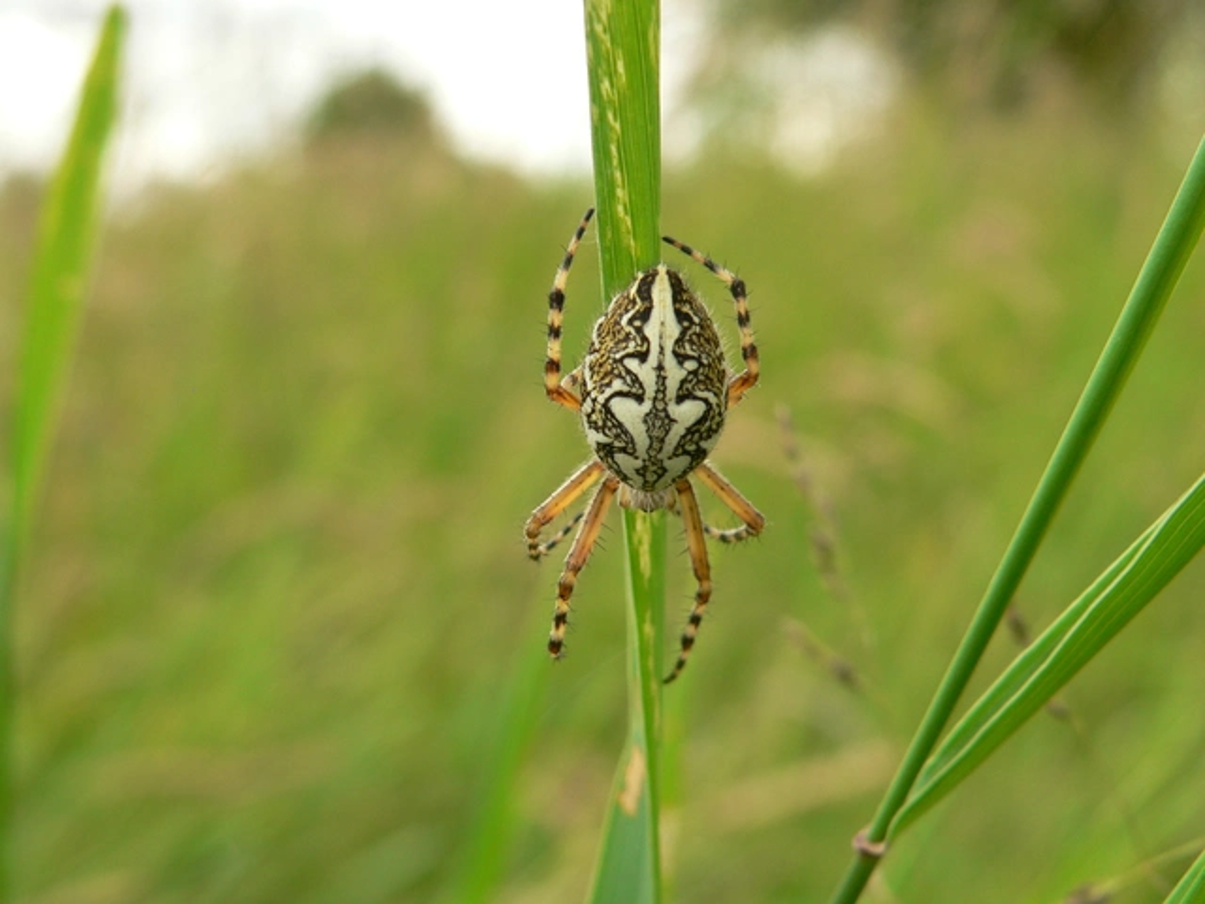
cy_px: 452
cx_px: 602
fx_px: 2437
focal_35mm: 70
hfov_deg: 27.8
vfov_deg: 21.0
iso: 100
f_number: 4
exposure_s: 1/160
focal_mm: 11.7
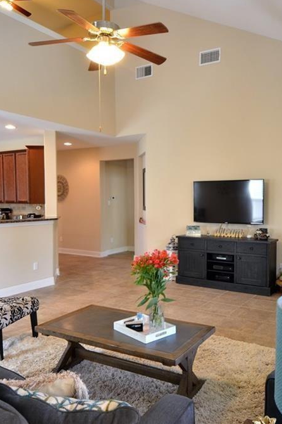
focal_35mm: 30
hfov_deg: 43.7
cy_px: 210
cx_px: 170
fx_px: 350
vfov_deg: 62.3
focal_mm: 13
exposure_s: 1/20
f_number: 5
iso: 500
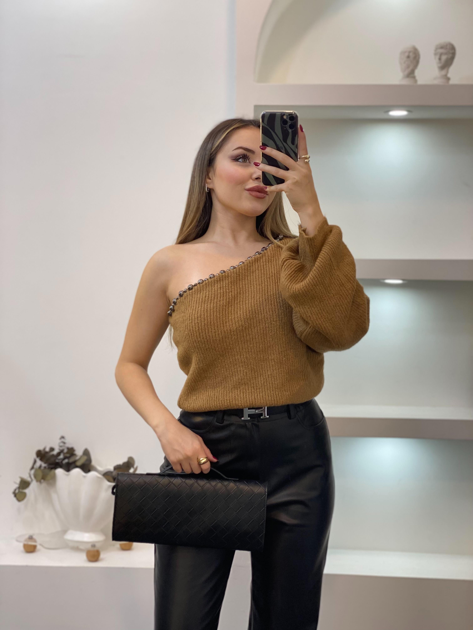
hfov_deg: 28.0
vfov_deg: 36.8
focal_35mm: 52
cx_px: 236
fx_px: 947
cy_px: 315
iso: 80
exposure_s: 1/100
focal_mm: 6
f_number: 2
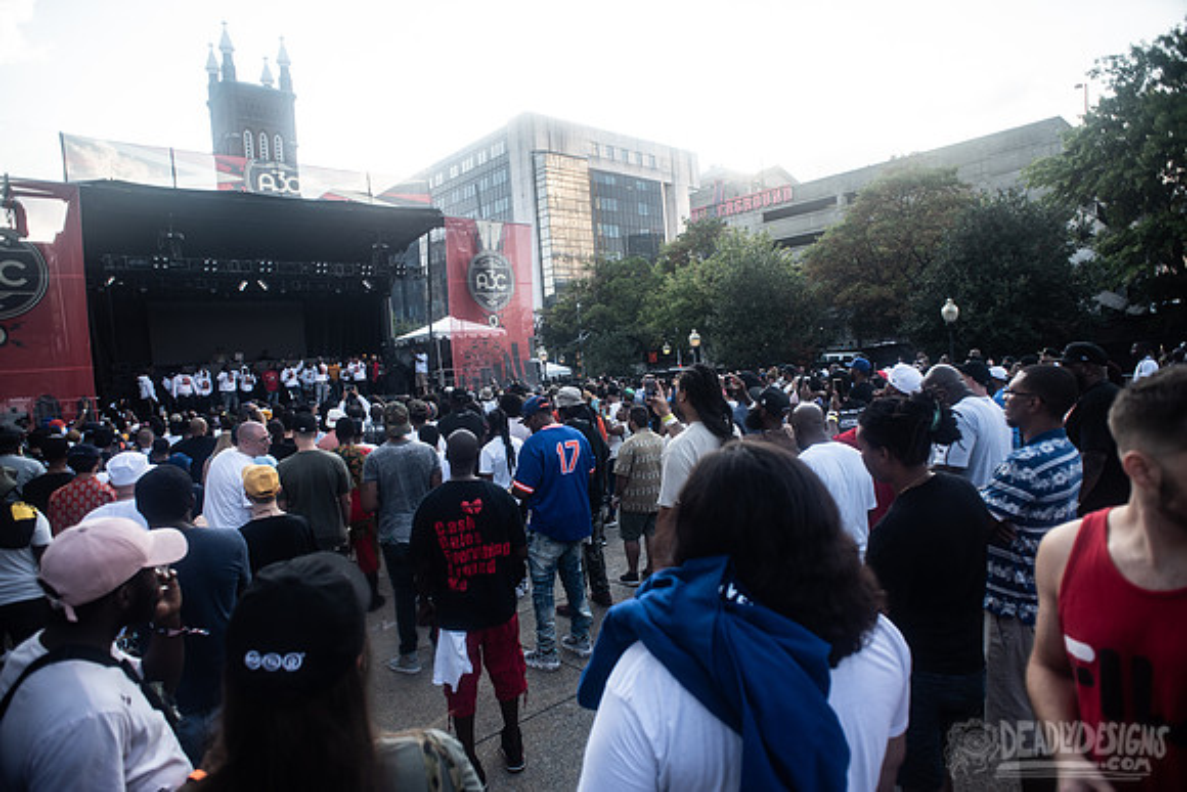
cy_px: 396
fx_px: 660
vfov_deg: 62.0
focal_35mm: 20
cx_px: 594
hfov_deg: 84.0
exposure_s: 1/400
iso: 200
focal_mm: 20
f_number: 4.5
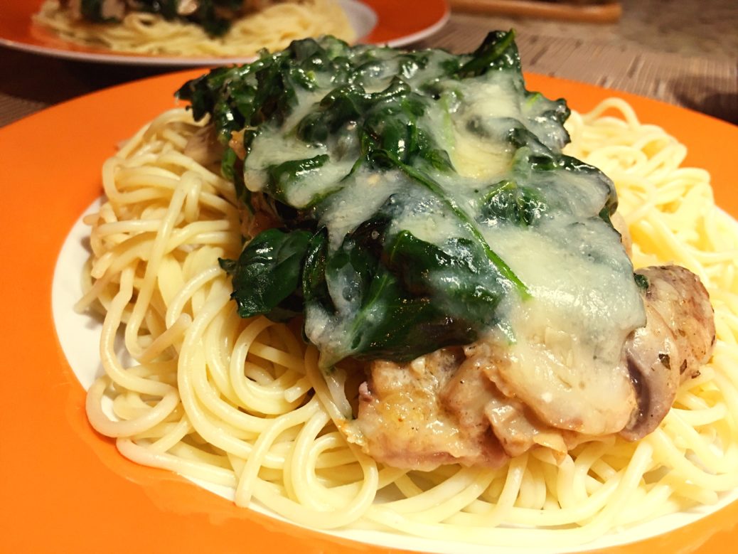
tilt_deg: -32.8
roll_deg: -4.0
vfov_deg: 48.2
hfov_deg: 61.6
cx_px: 369
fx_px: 618
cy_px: 277
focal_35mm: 29
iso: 64
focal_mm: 4.15
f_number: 2.2
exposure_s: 1/15
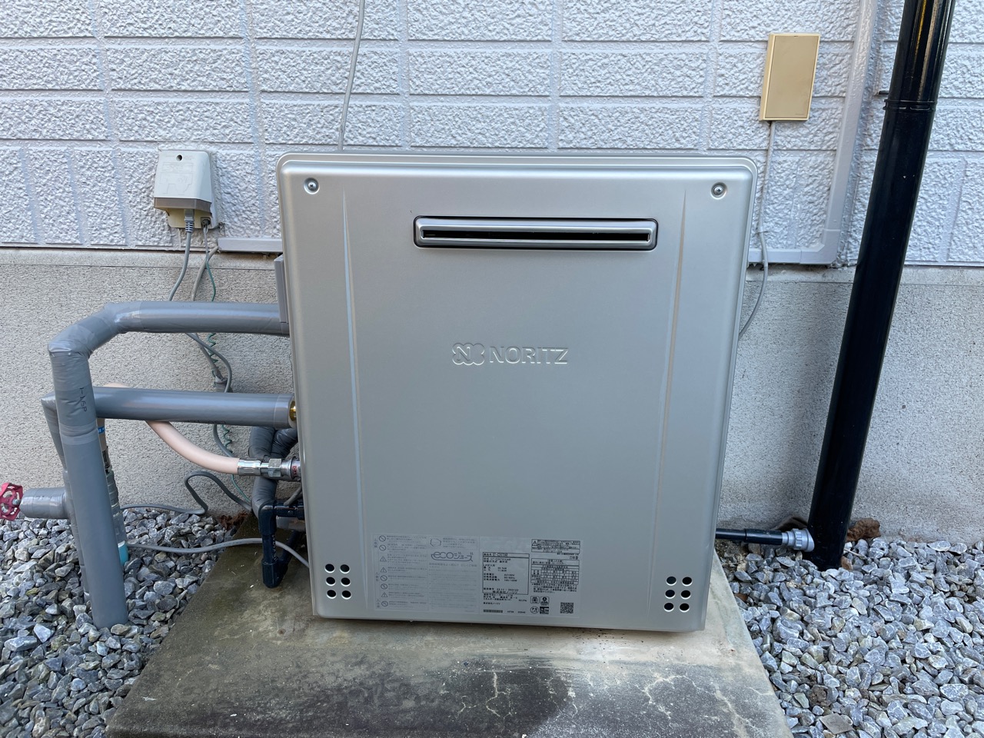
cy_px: 369
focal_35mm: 26
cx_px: 492
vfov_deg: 53.1
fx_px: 739
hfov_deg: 67.3
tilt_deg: -19.9
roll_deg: +0.2
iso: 40
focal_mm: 4.2
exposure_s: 1/183
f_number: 1.6
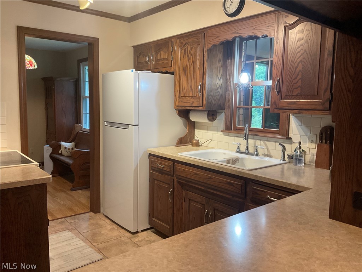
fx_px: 303
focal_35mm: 29
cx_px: 181
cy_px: 136
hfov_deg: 61.7
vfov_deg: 48.2
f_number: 1.8
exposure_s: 1/50
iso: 100
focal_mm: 3
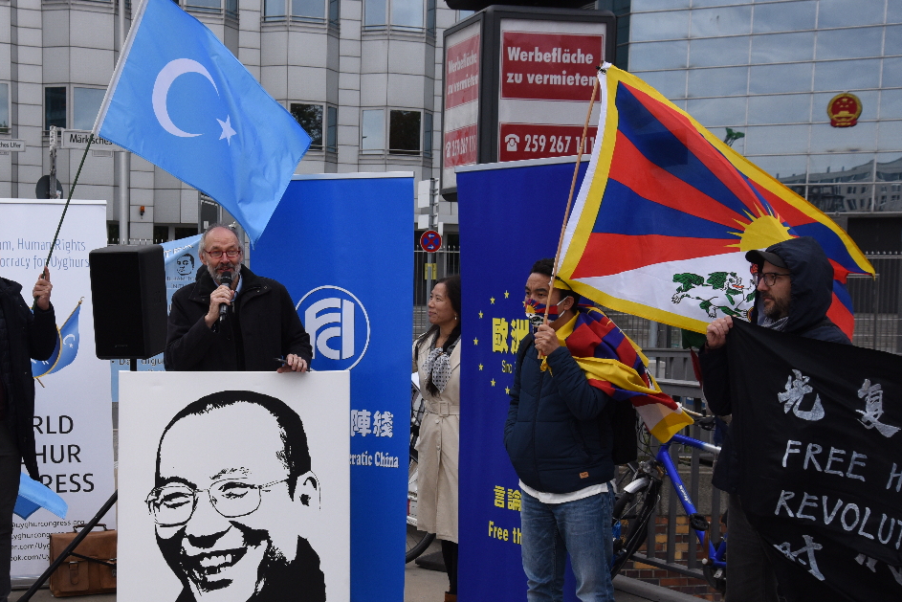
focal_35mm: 57
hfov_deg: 34.8
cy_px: 348
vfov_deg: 23.8
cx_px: 324
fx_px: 1428
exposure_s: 1/1000
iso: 800
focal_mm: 42
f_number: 8
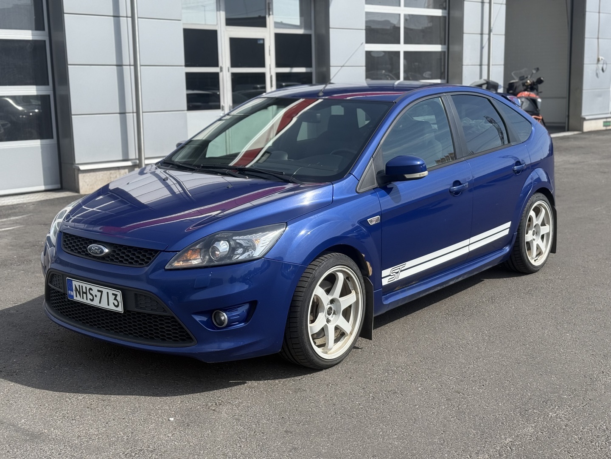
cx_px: 306
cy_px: 230
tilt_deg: -8.7
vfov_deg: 30.3
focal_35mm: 48
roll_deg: +1.5
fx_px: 847
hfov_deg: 39.7
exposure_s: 1/3704
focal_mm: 6.76
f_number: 1.78
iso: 80
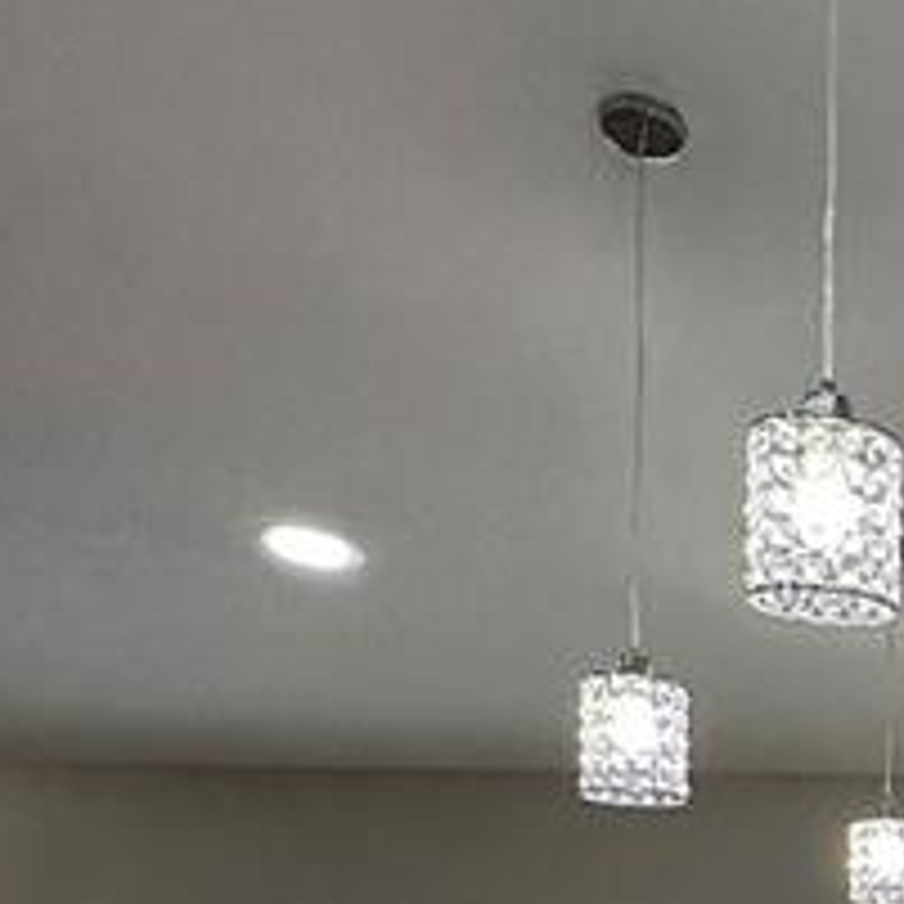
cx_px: 1601
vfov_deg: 21.1
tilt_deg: -0.5
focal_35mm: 74
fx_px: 2186
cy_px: 1187
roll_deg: -1.4
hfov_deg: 18.5
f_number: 2.2
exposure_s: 1/120
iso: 125
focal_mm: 2.22
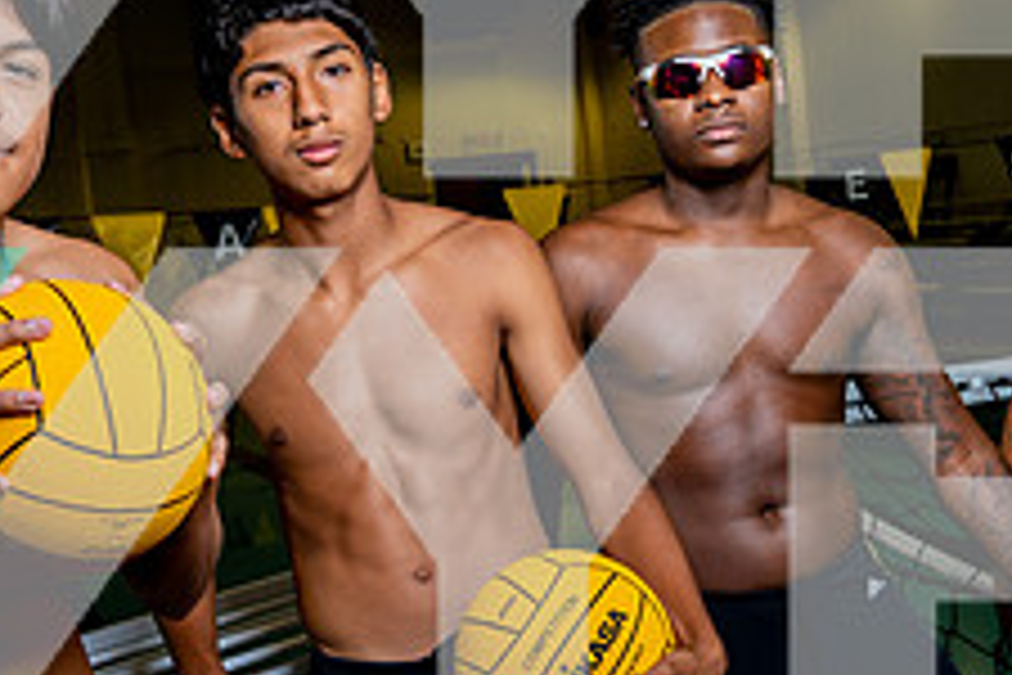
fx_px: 1743
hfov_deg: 32.0
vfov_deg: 21.8
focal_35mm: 62
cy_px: 488
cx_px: 702
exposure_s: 1/250
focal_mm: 24
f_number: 4.5
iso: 100
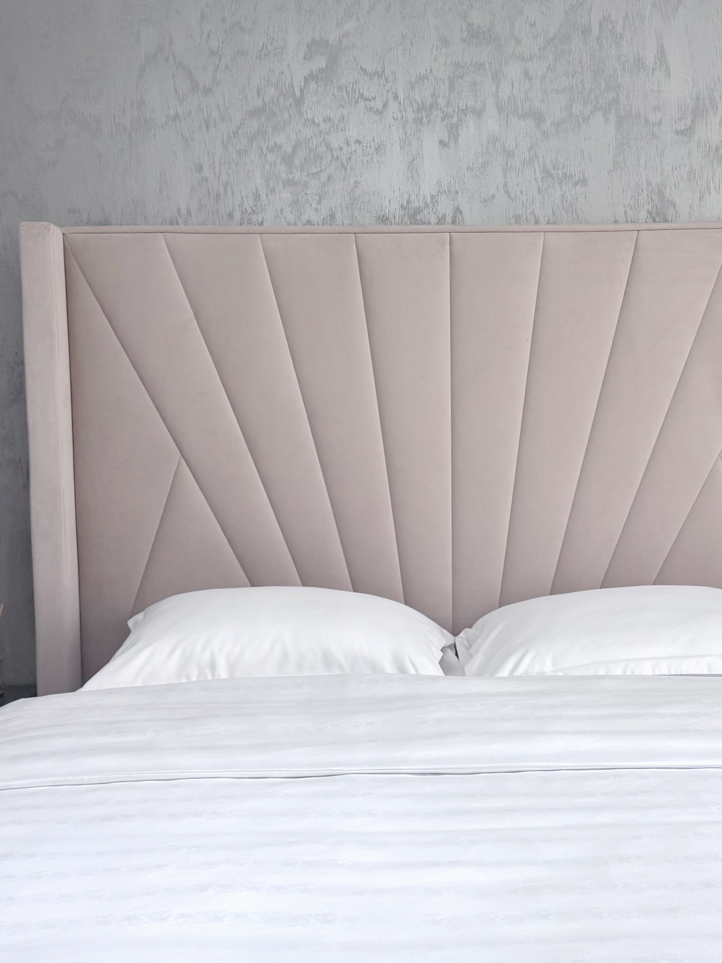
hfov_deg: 34.0
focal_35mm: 42
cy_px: 516
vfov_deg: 44.8
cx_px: 486
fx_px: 1168
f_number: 1.78
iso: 100
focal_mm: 6.76
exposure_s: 1/121
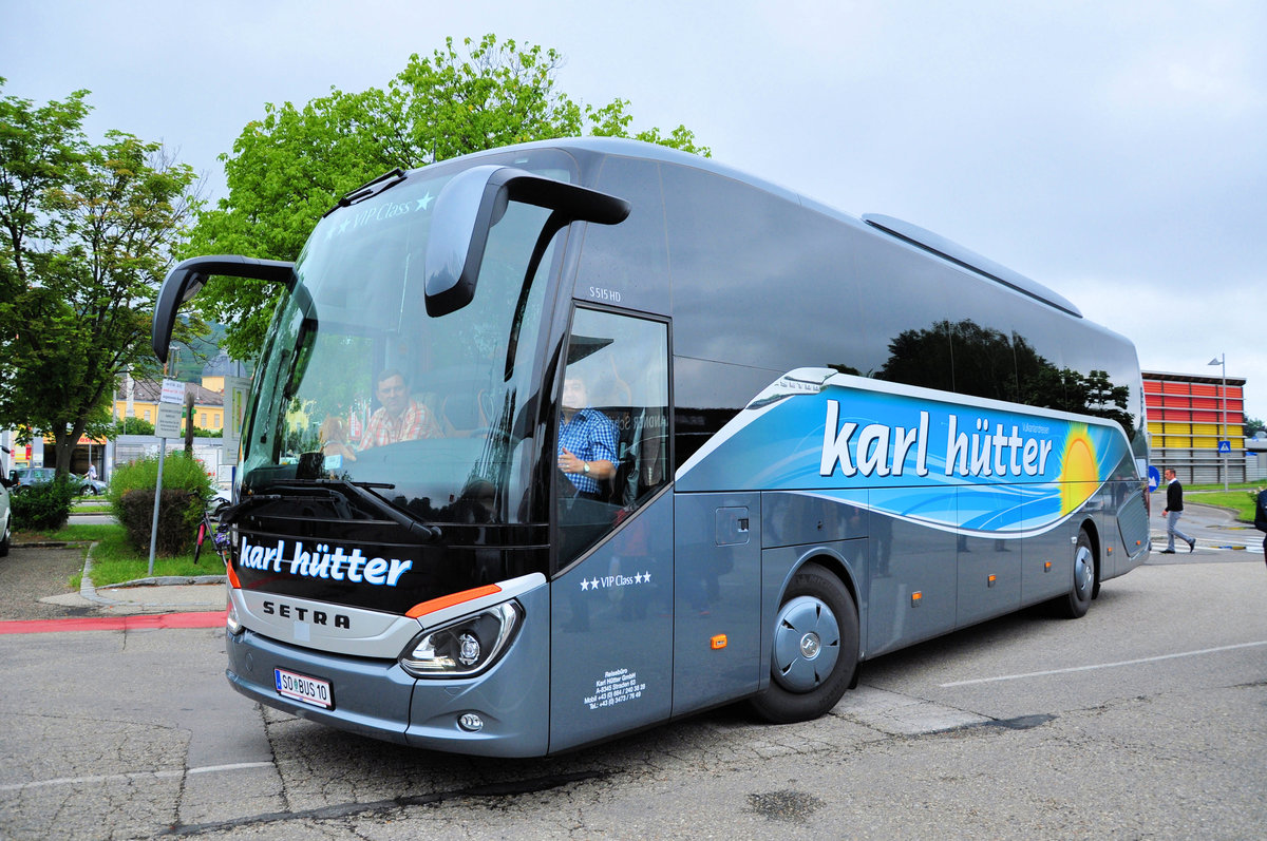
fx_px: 949
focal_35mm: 27
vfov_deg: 47.8
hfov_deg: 67.4
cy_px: 420
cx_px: 634
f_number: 3.5
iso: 200
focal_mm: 18
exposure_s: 1/200
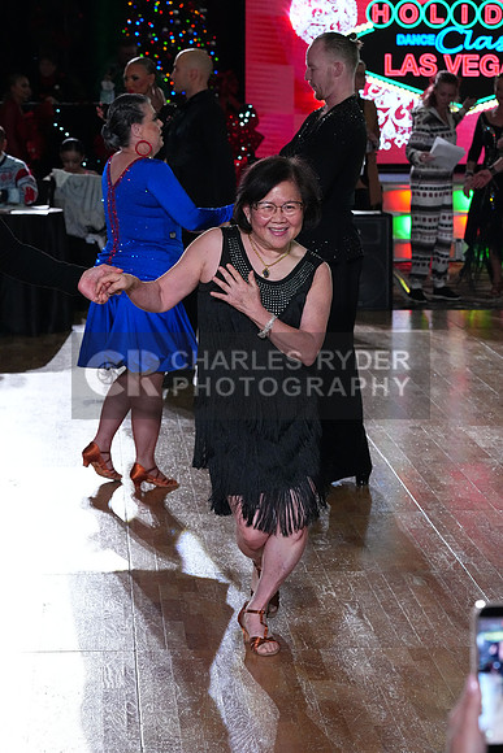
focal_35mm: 115
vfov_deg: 17.8
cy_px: 376
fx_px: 2409
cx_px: 252
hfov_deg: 11.9
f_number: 9
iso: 8000
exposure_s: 1/400
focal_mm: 115
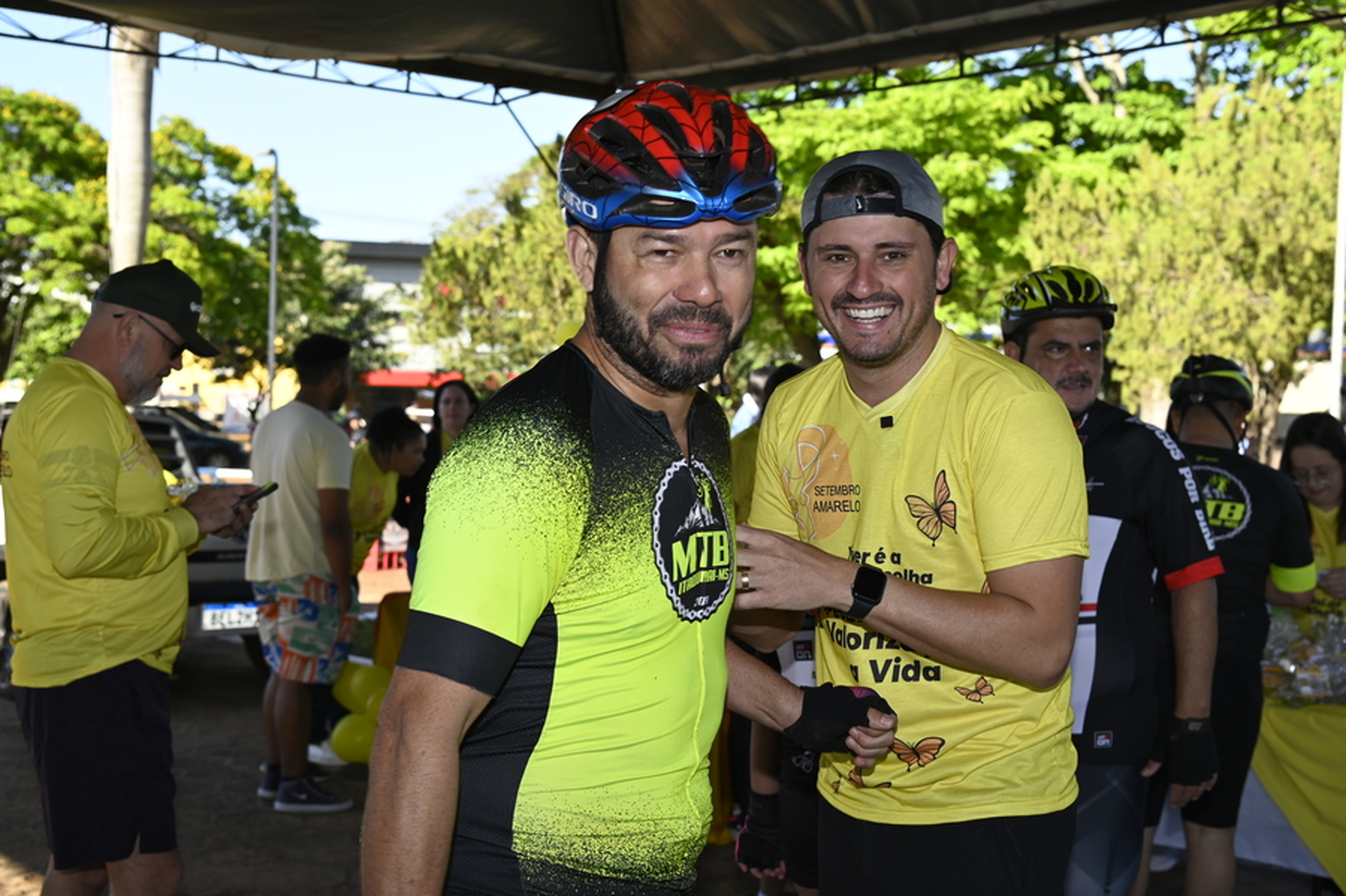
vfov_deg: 28.0
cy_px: 448
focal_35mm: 48
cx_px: 673
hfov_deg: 41.1
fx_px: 1794
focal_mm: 48
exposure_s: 1/160
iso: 100
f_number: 5.6
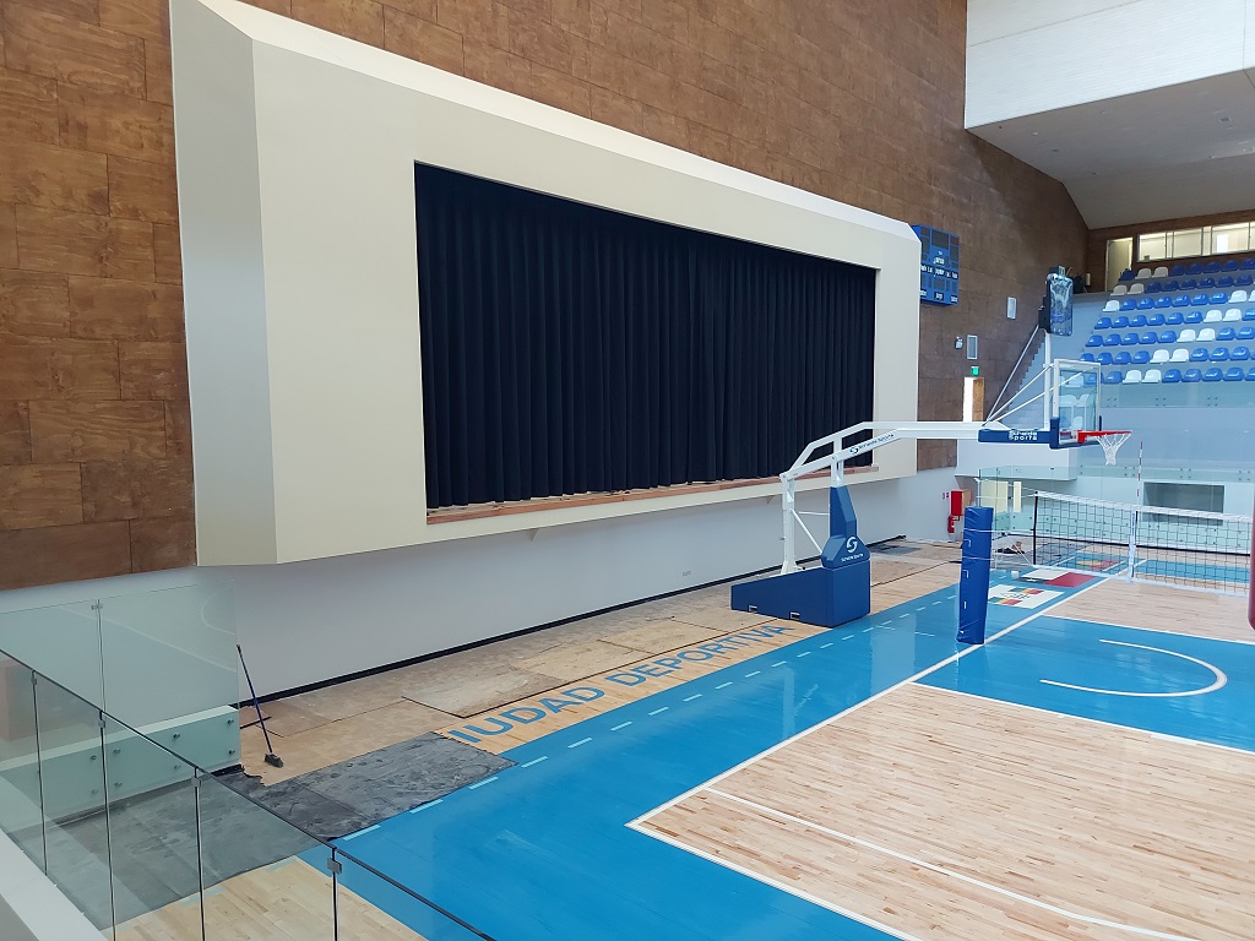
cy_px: 470
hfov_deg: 71.6
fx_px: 870
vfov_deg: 56.8
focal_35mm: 24
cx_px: 628
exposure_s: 1/33
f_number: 1.8
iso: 250
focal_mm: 5.23
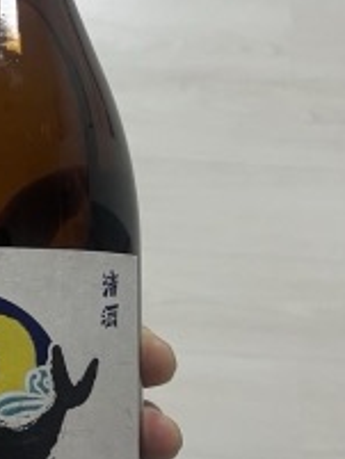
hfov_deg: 22.5
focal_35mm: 62
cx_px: -23
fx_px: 823
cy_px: 219
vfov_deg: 31.2
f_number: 1.6
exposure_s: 1/83
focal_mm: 5.1
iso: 125
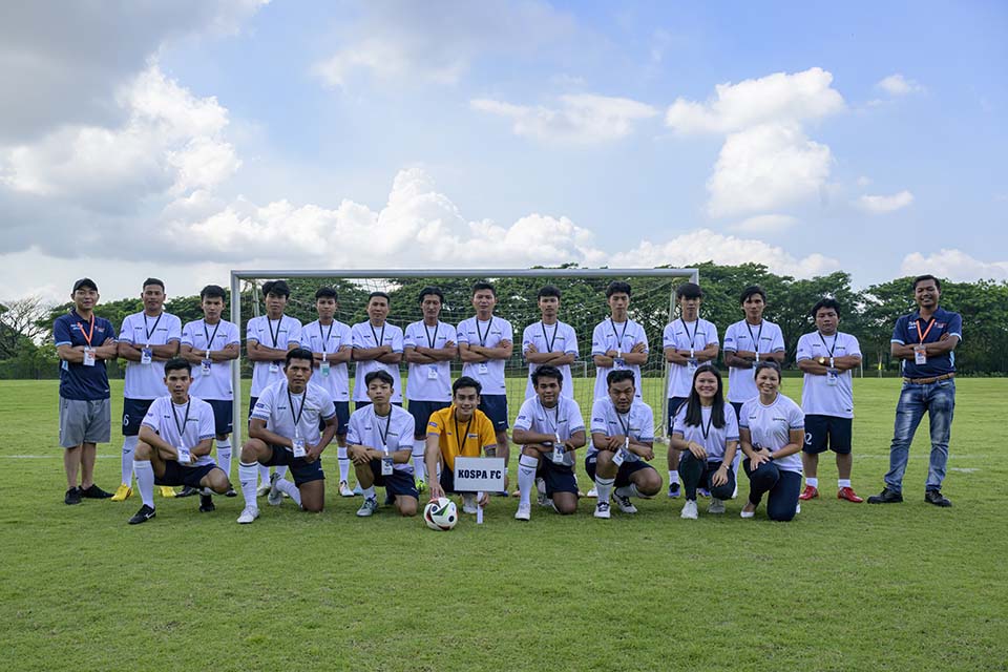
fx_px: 798
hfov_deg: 64.6
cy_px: 336
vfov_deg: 45.7
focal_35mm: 28
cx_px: 504
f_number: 9
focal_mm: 28.5
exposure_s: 1/400
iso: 400
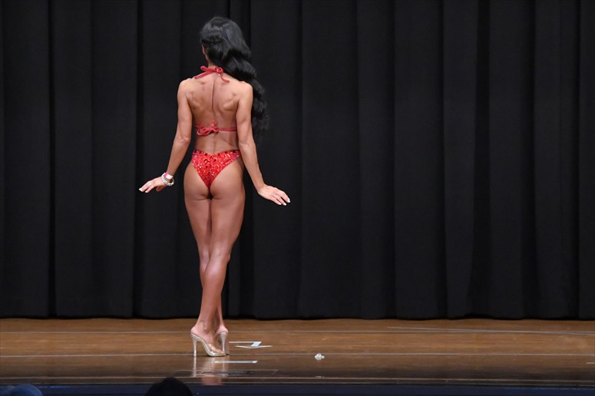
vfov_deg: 5.7
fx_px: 3965
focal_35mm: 240
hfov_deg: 8.6
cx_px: 298
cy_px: 198
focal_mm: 160
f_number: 5.6
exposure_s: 1/400
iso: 8000
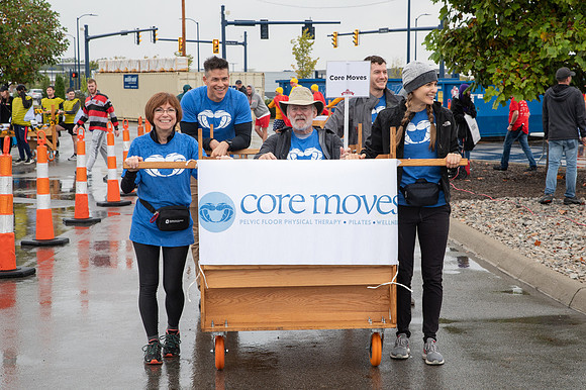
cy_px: 211
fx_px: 1296
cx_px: 323
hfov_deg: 25.5
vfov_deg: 17.1
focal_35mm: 80
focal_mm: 65
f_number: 7.1
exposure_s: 1/200
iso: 400
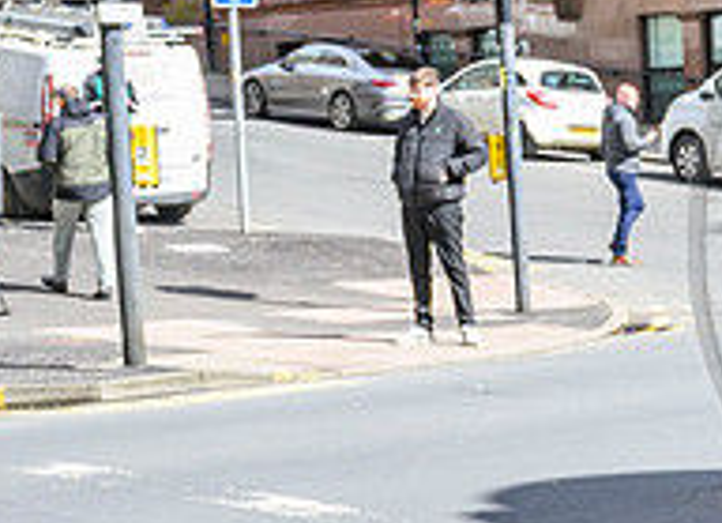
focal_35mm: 111
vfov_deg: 13.0
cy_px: 294
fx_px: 2287
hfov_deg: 15.7
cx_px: 1247
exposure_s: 1/1000
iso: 500
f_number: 4.5
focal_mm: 32.5
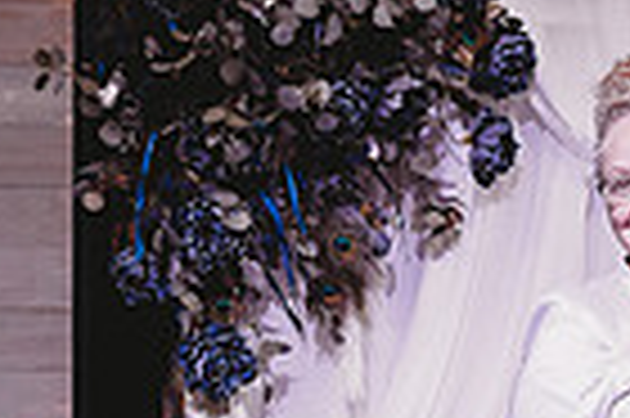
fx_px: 1870
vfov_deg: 12.5
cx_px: 683
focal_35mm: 107
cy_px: 478
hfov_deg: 18.4
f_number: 2.2
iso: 400
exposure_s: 1/125
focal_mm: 24
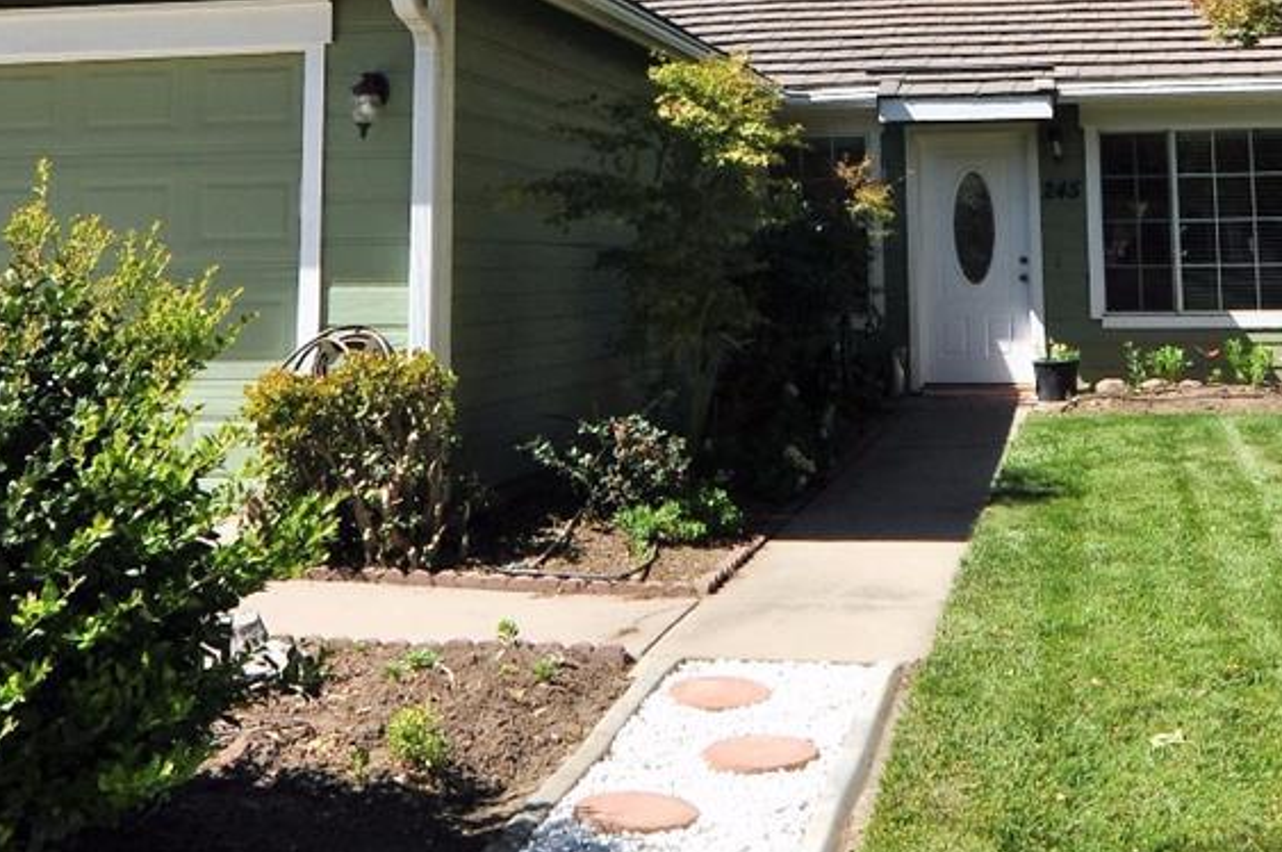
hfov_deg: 40.9
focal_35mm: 48
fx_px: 1707
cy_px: 0
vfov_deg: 26.5
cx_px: 786
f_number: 10
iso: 200
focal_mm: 12
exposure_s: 1/320
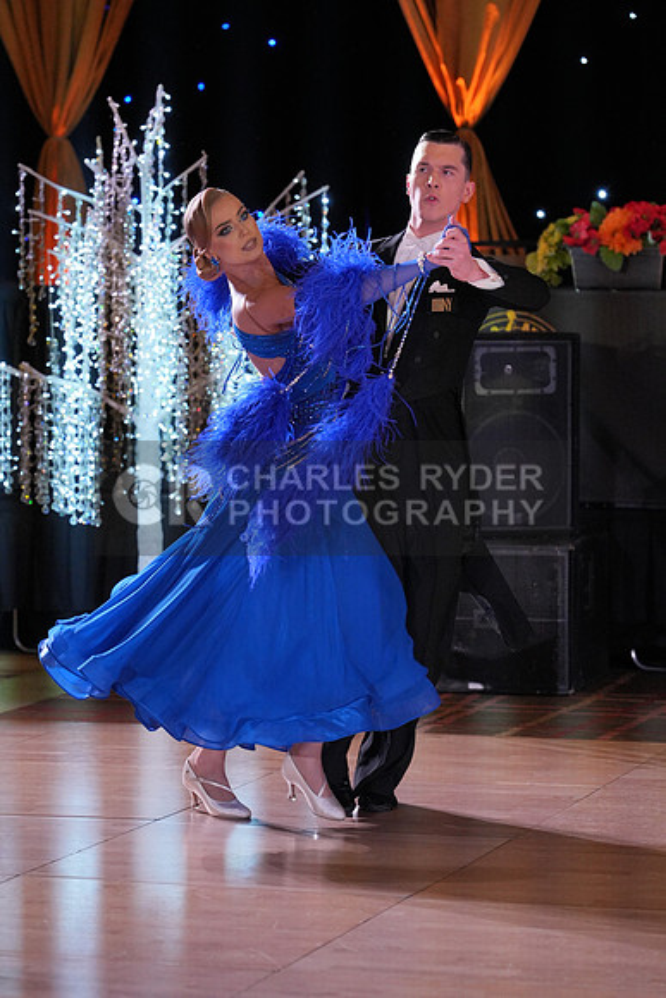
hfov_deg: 9.2
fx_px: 4160
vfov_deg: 13.7
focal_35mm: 150
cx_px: 333
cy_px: 499
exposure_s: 1/500
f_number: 4
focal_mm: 150
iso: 2500
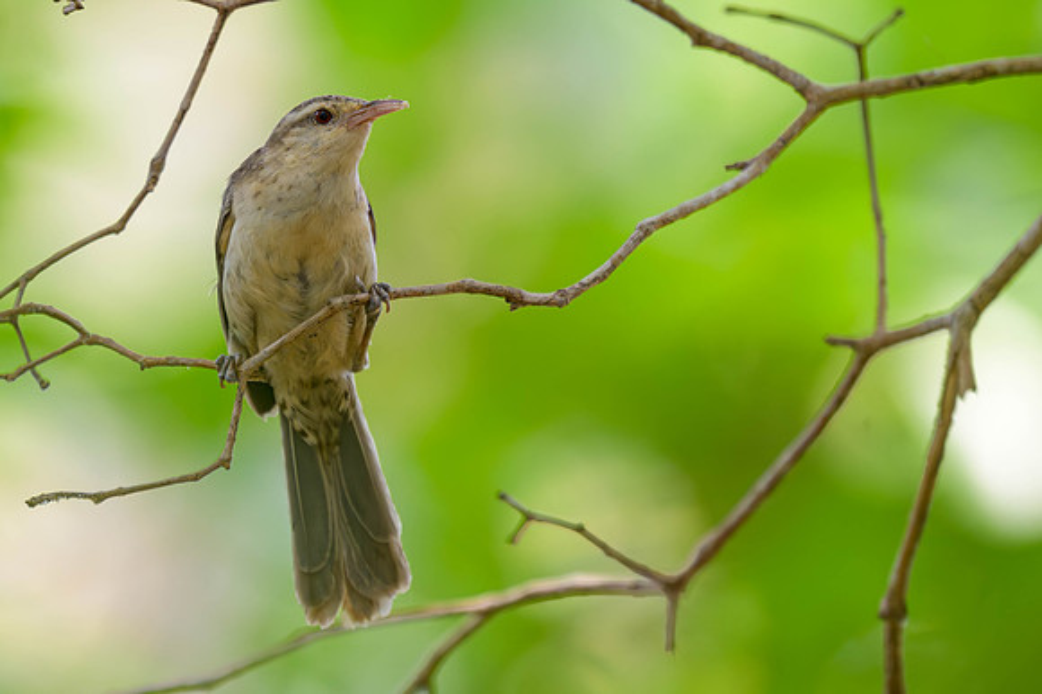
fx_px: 33231
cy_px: 220
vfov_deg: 1.2
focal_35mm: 1149
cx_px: 397
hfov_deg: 1.8
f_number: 4
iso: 900
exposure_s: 1/1250
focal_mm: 560
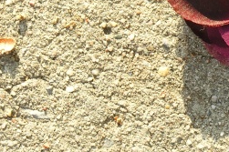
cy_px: -37
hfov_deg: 4.9
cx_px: 268
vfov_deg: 3.3
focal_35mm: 421
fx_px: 2676
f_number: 7.6
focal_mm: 32.4
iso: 50
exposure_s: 1/37
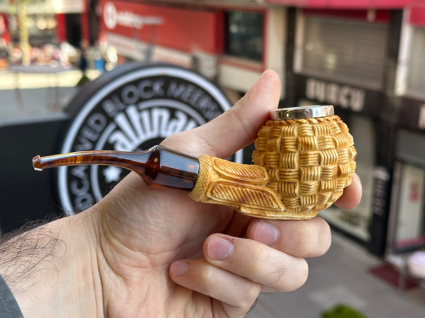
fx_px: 589
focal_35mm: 48
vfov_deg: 30.3
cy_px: 159
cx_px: 212
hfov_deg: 39.7
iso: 64
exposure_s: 1/271
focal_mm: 6.86
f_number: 1.78
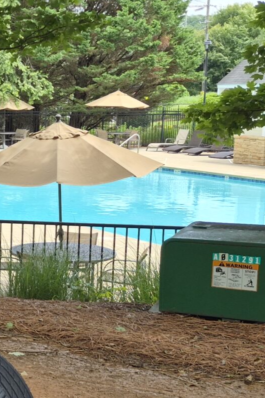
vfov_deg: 26.3
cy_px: 206
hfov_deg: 14.0
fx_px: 850
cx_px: -310
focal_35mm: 77
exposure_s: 1/468
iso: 25
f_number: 1.8
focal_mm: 5.4
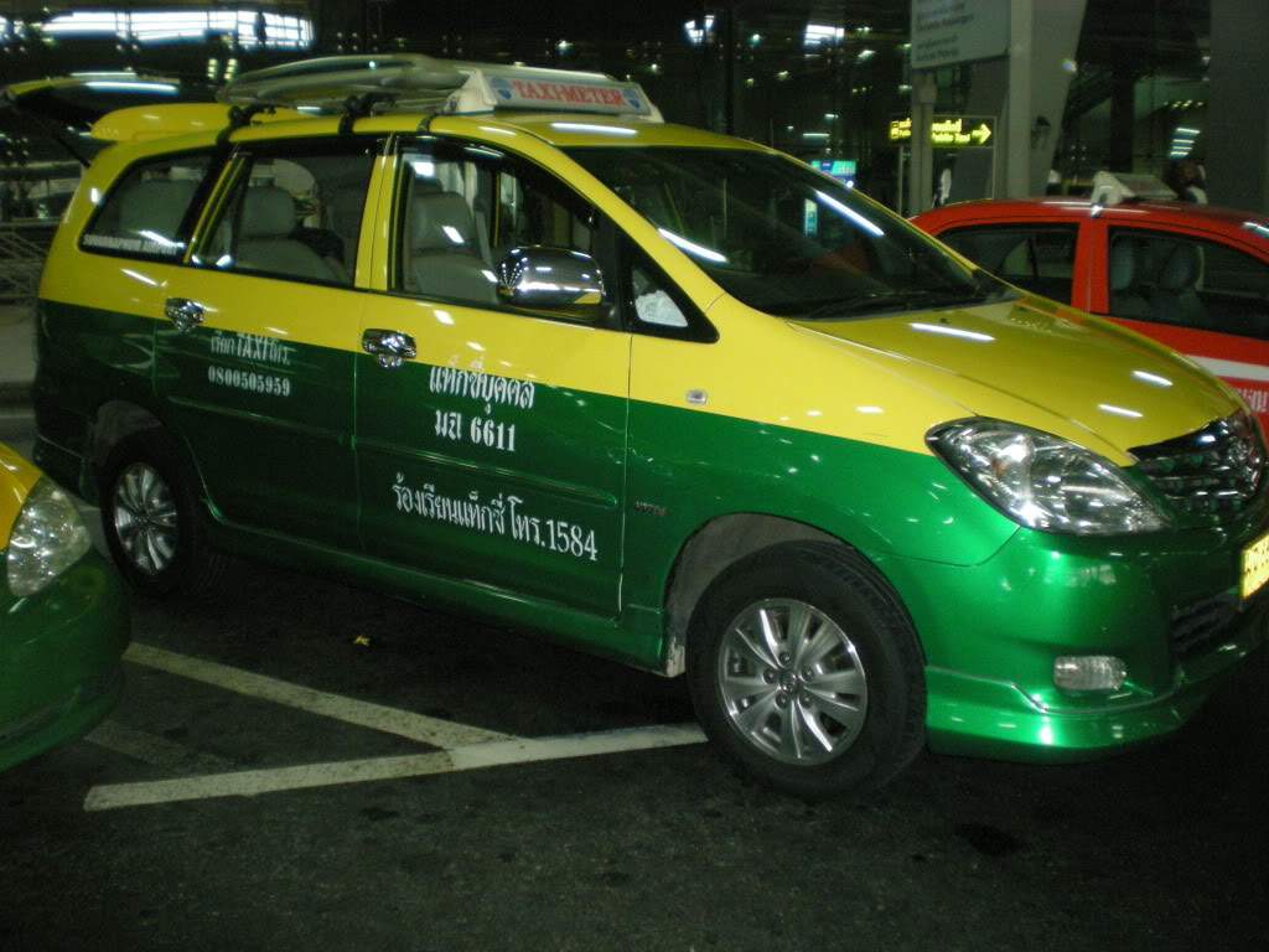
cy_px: 476
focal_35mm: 38
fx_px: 1393
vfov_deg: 37.7
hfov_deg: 49.0
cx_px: 634
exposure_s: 1/60
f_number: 3.1
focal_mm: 6.3
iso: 386
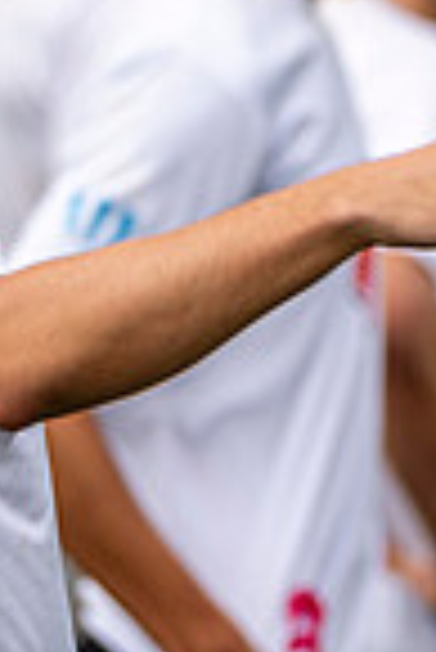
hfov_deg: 1.3
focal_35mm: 1040
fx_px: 18847
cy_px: 83
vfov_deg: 2.0
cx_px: 494
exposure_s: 1/1250
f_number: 2.8
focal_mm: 260
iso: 100
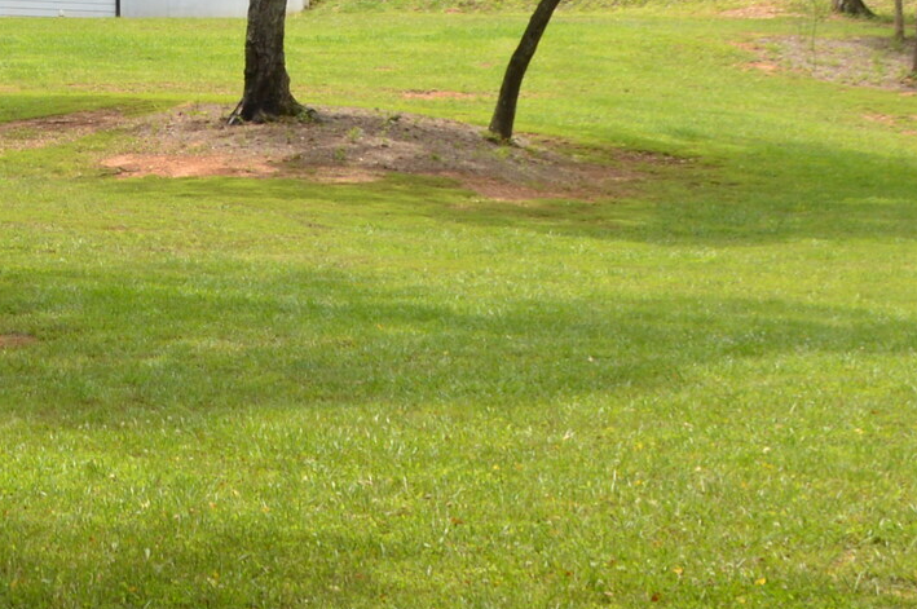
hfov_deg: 14.9
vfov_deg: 10.3
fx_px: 3308
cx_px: -352
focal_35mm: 130
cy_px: -165
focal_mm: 20
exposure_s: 1/200
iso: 100
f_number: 7.1
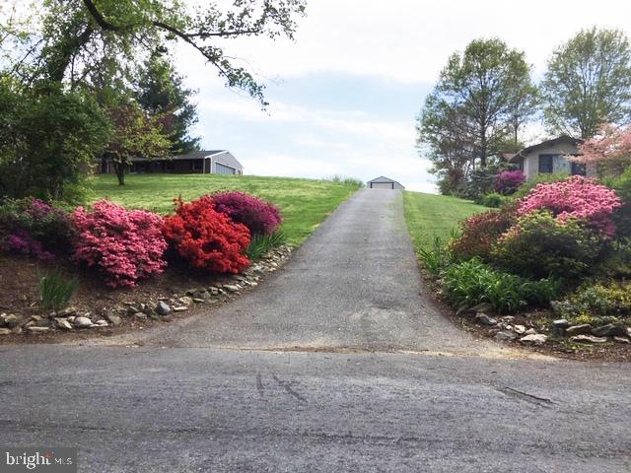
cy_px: 236
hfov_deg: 61.7
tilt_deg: +0.0
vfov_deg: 48.2
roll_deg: -2.4
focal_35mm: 29
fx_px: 529
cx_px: 316
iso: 25
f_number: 2.2
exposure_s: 1/2198
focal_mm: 4.15
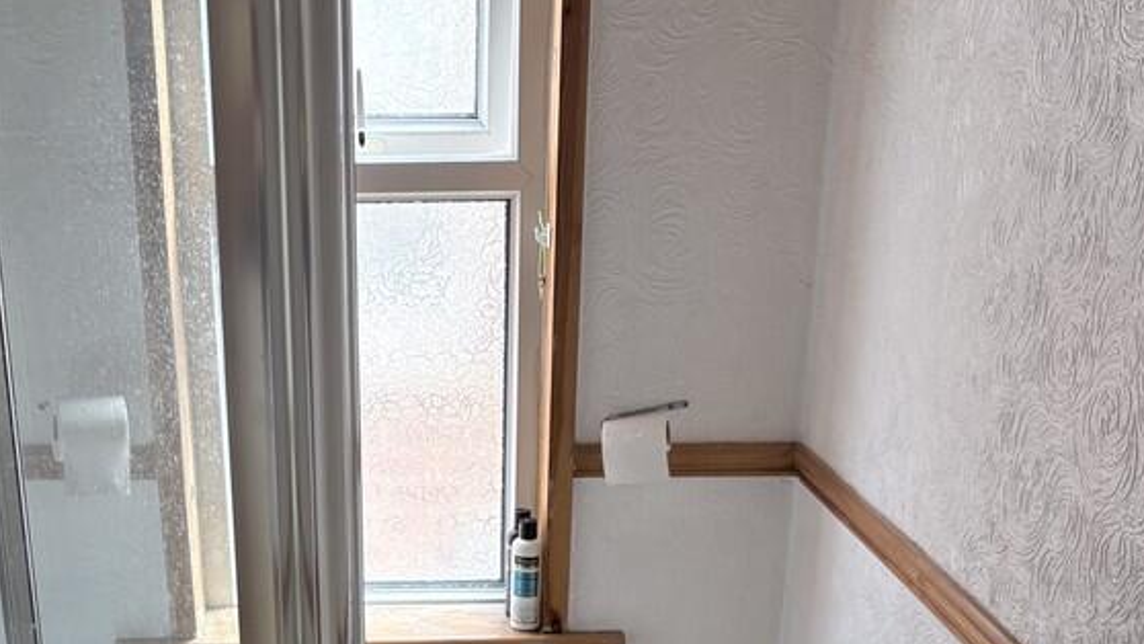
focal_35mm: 52
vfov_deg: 21.7
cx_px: 390
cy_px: 732
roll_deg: +0.8
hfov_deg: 39.4
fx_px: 1578
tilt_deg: -25.1
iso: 125
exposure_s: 1/64
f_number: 1.6
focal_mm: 5.96
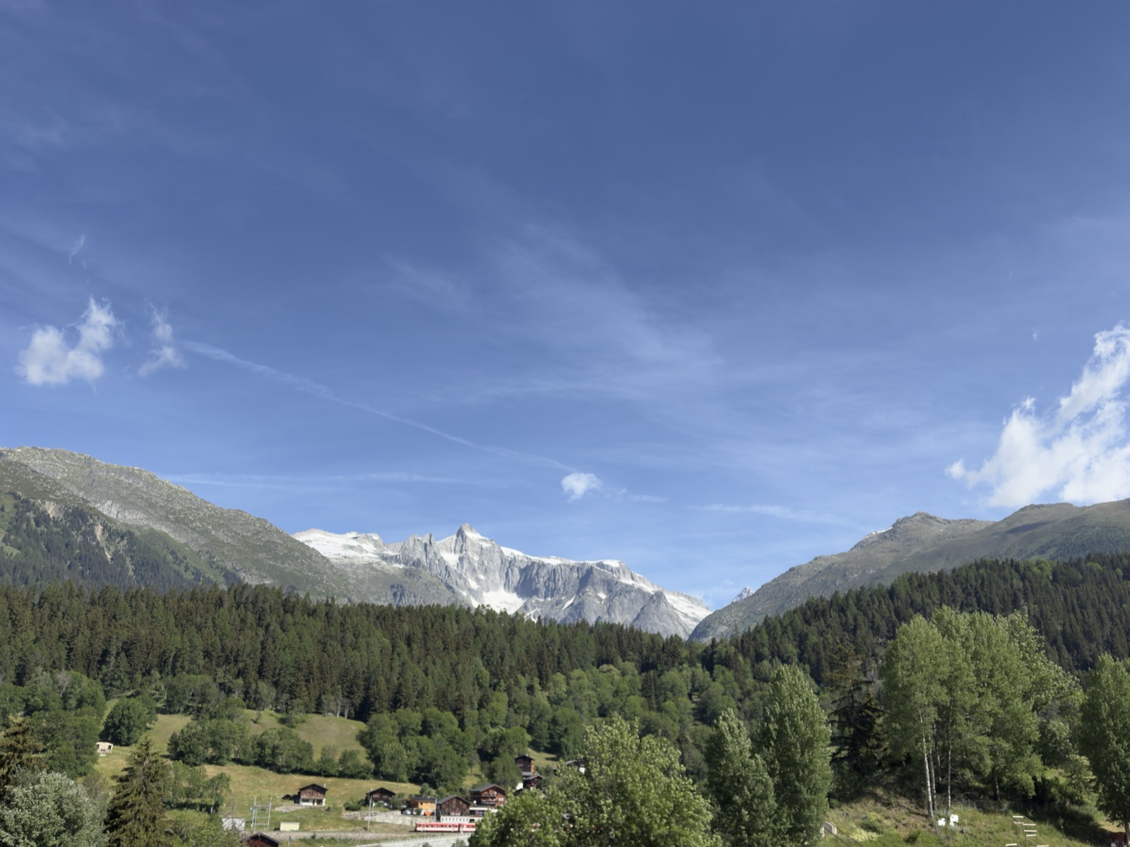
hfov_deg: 56.8
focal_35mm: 32
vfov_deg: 44.2
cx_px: 565
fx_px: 1045
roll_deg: -1.1
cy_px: 424
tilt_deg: +20.0
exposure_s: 1/6024
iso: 100
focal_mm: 6.76
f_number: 1.78
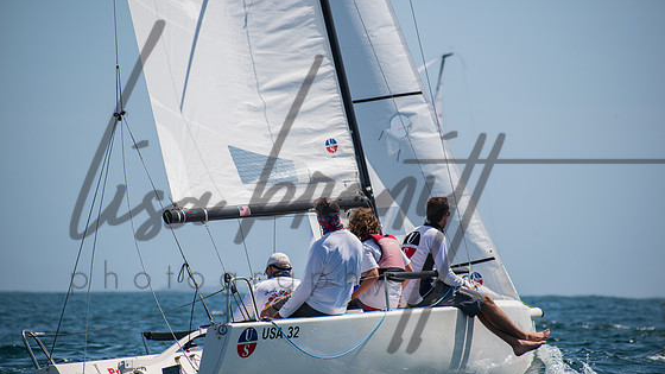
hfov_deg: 7.4
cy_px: 189
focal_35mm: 293
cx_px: 335
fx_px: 5167
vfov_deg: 4.1
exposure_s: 1/1250
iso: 200
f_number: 6.3
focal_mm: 180
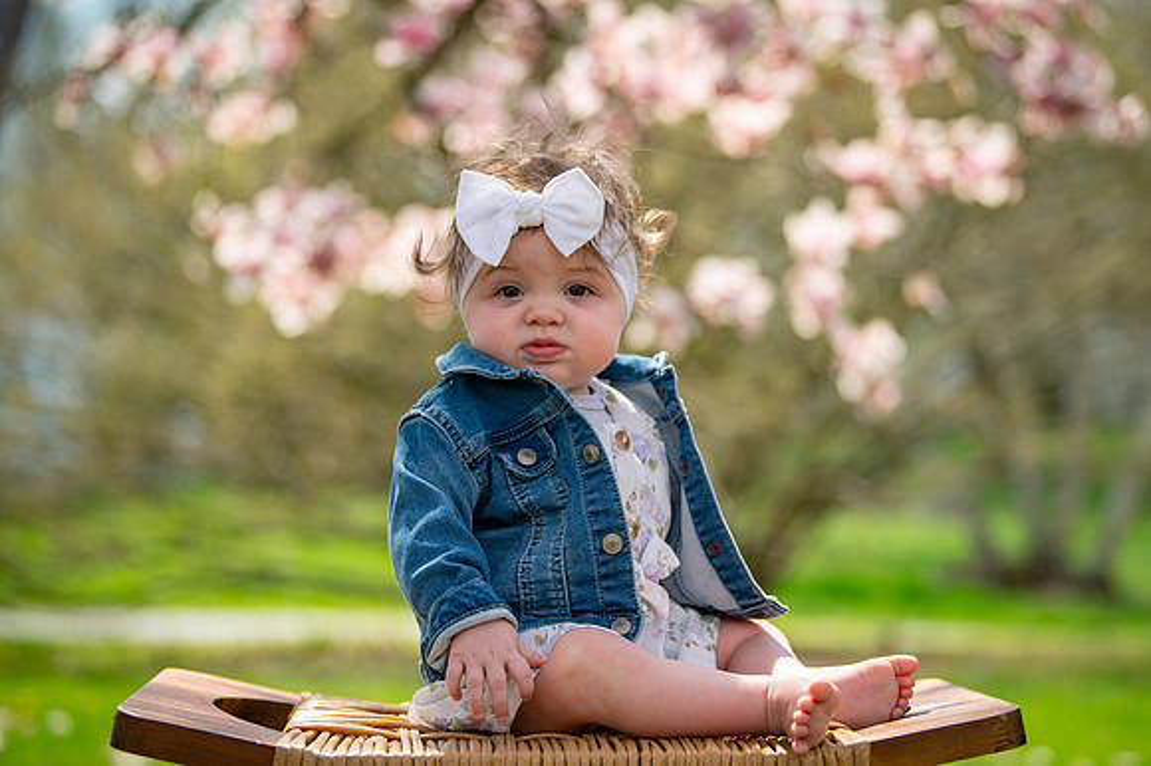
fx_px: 2815
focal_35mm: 88
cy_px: 384
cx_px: 634
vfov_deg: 15.5
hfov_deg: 23.1
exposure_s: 1/3200
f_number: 2.8
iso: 320
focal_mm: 80
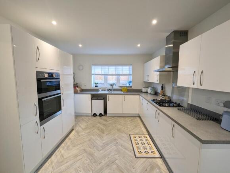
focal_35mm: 13
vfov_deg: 90.1
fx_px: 87
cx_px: 115
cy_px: 86
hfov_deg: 106.1
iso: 43
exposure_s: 1/32.8
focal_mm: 1.95
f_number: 2.2
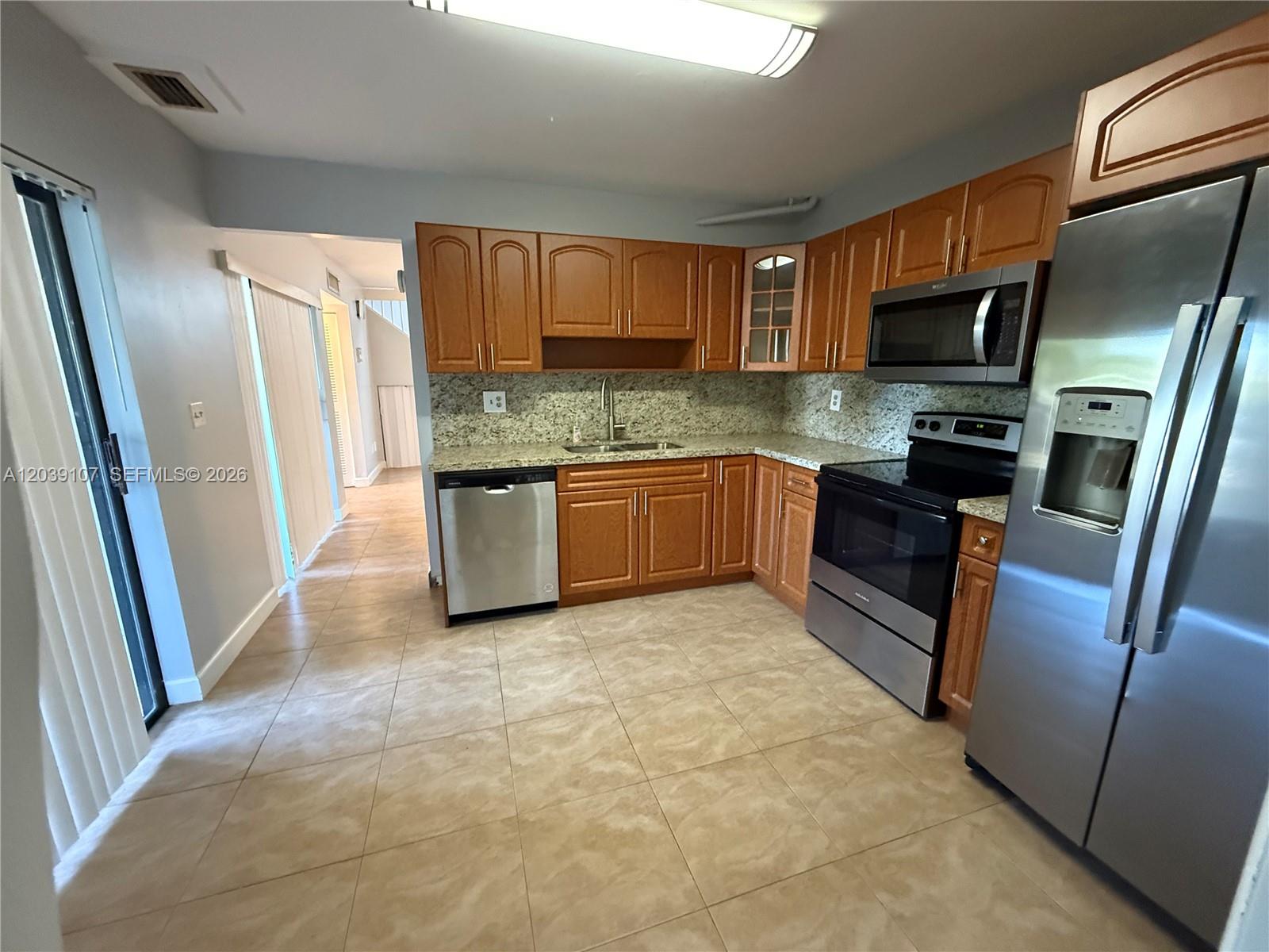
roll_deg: +0.1
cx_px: 634
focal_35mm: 14
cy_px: 476
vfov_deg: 85.7
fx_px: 513
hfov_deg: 102.1
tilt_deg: -11.4
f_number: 2.2
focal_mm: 2.22
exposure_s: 1/40
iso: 1000
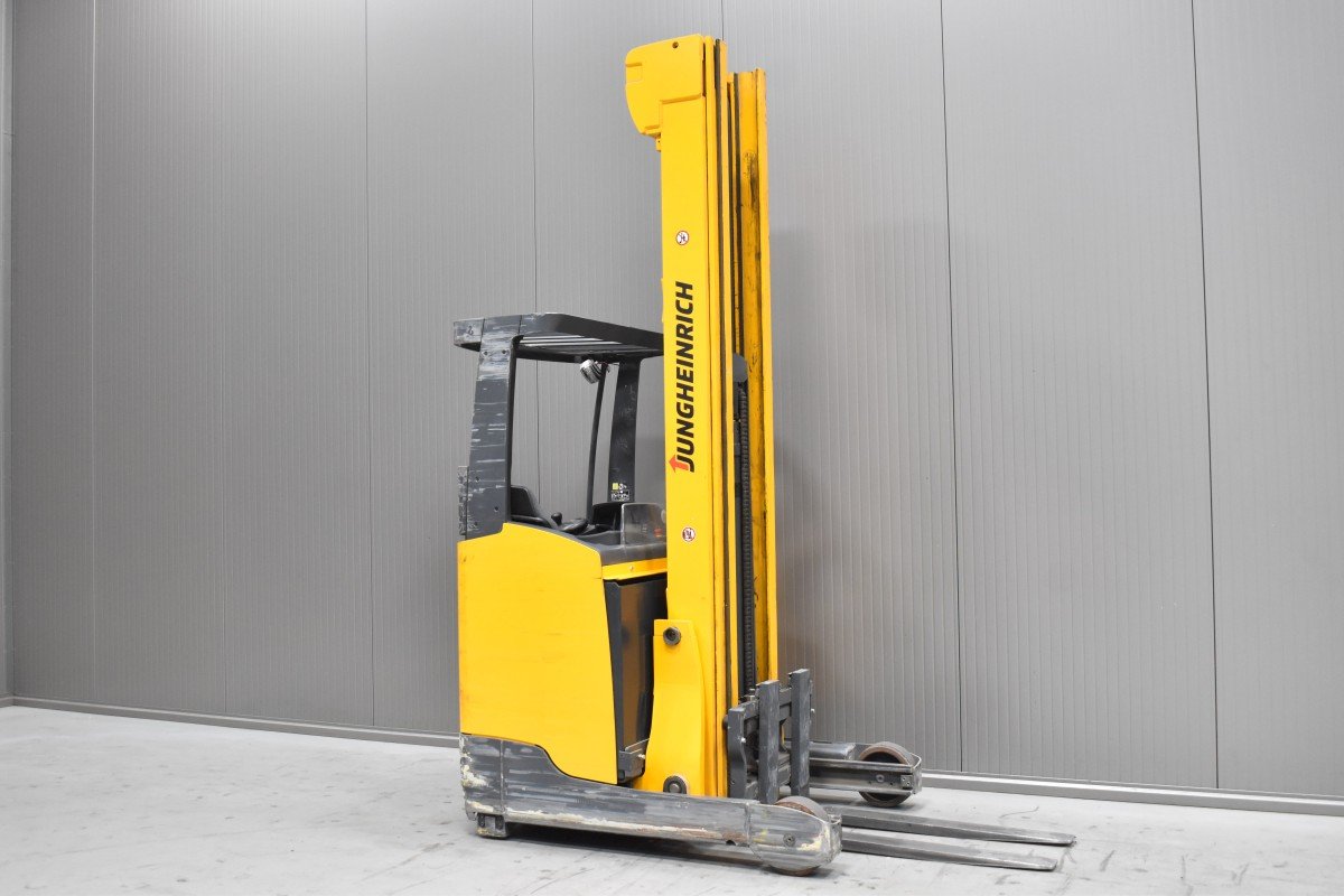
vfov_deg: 36.9
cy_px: 448
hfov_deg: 53.1
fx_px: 1344
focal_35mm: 36
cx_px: 672
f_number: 5
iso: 1600
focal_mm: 24
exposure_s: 1/30
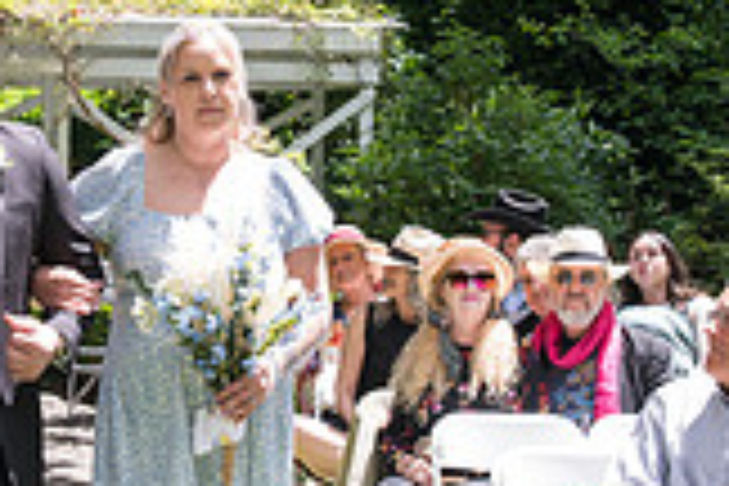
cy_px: 124
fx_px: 2470
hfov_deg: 16.7
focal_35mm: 122
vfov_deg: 11.2
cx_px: 140
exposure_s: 1/320
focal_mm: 34
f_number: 6.3
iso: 400
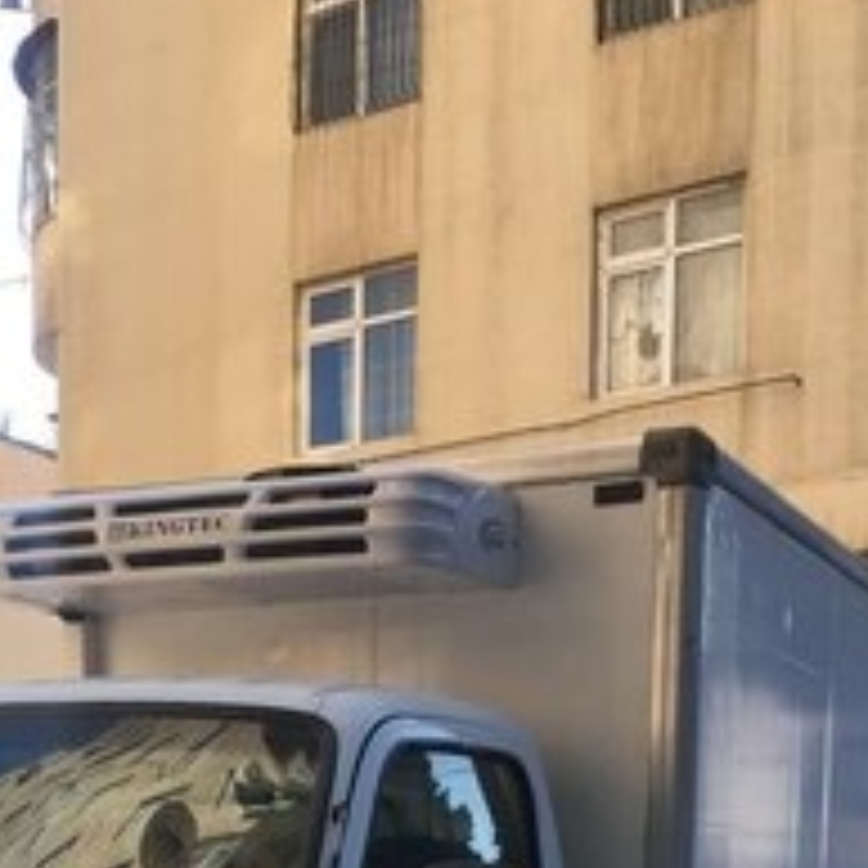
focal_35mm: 66
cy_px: 1052
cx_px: 319
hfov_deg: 26.0
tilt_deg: -2.2
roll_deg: -1.6
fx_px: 1872
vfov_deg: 23.7
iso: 25
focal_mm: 4.15
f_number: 2.2
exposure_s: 1/630
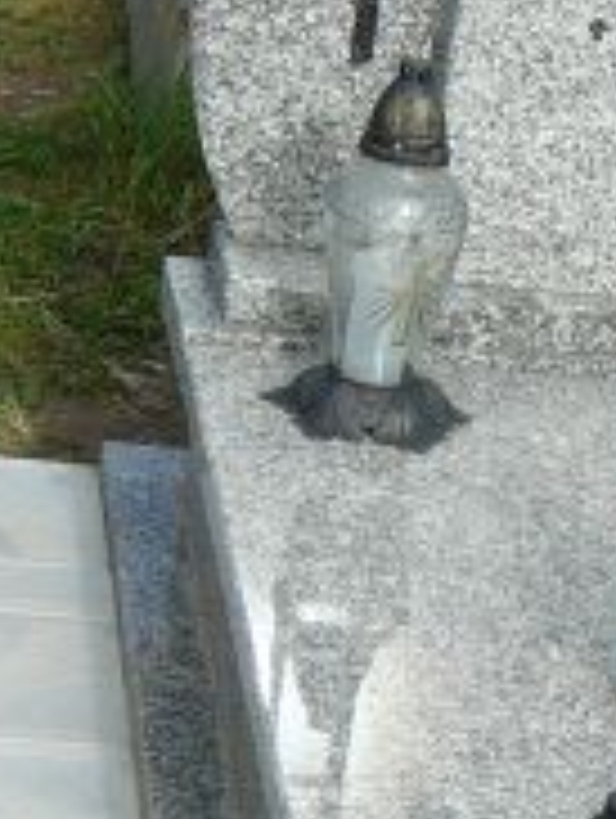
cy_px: 760
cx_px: 751
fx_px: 2912
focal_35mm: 123
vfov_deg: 15.8
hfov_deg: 11.8
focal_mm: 5.2
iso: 80
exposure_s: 1/400
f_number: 5
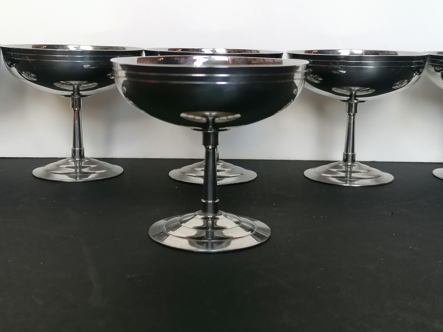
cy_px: 166
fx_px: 653
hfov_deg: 37.5
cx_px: 222
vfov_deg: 28.6
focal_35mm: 51
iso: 100
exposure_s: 1/50
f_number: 1.8
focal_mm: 4.75
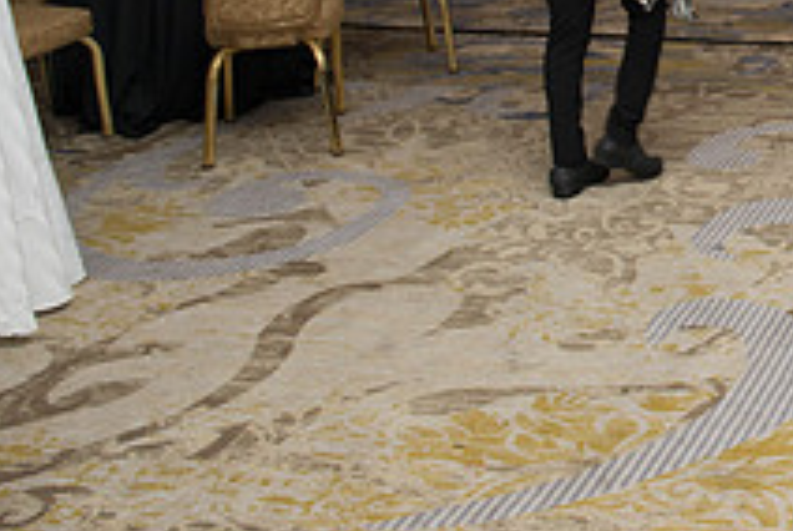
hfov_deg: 24.6
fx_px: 1566
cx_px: 1040
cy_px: -129
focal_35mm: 71
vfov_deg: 18.1
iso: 1250
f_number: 4.5
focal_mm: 26
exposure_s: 1/80
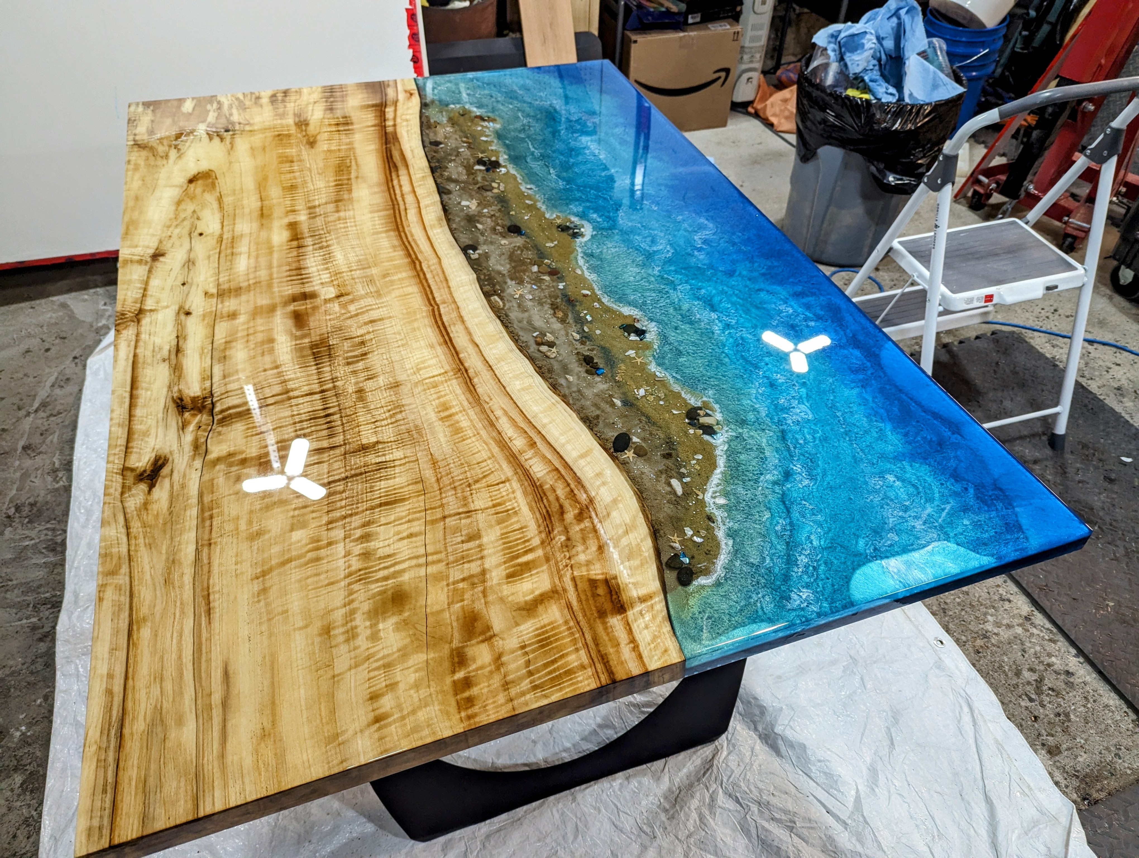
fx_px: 791
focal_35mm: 24
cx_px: 570
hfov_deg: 71.5
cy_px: 429
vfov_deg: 56.9
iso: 260
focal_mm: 6.81
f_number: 1.85
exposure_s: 1/120
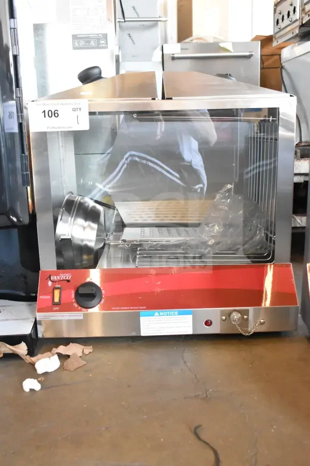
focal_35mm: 36
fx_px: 465
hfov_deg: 36.9
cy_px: 233
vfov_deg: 53.1
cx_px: 155
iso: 6400
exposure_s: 1/125
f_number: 5.6
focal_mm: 24
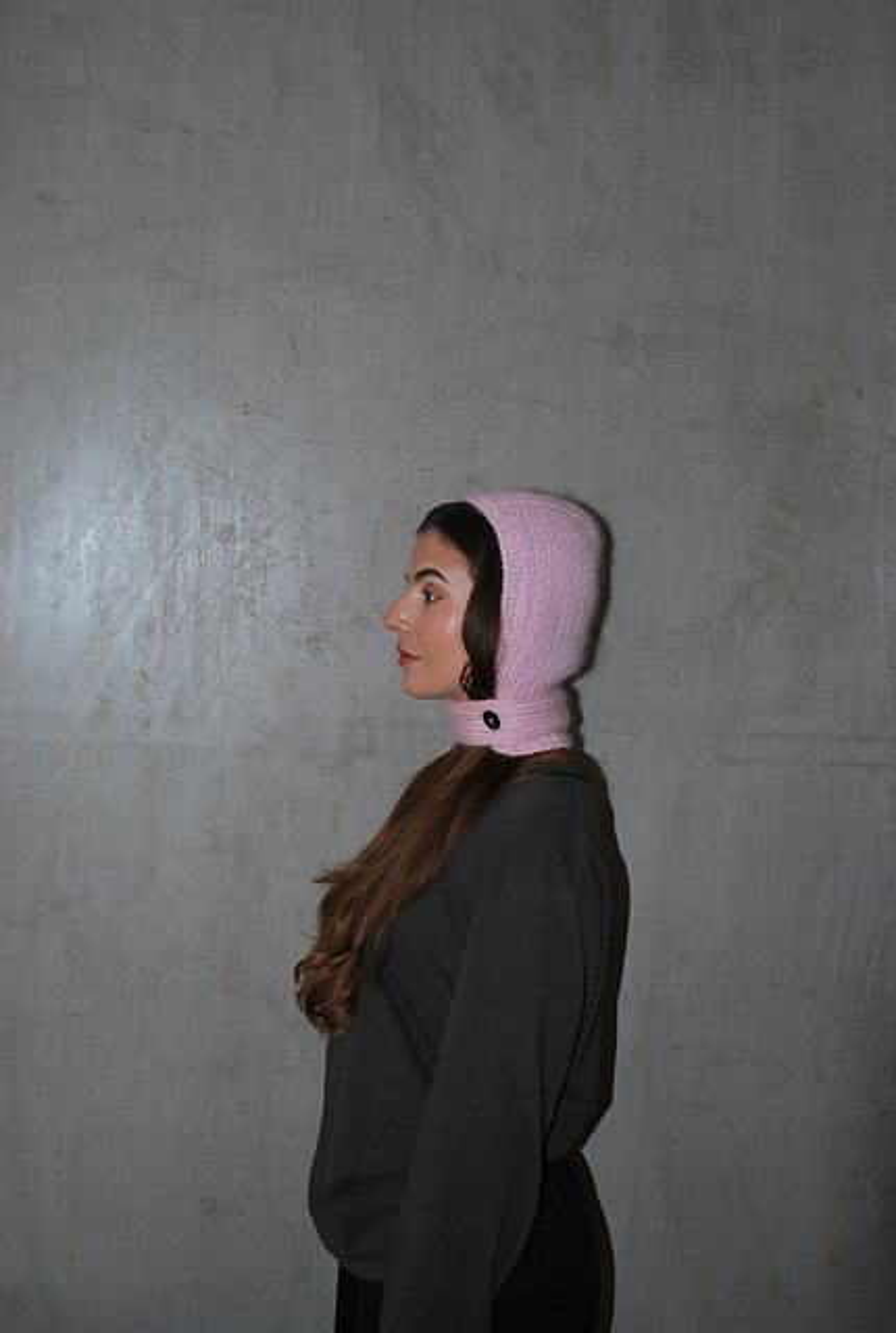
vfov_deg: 53.0
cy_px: 666
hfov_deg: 37.1
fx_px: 1337
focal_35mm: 36
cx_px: 448
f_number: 4.2
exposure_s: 1/60
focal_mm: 24
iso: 200
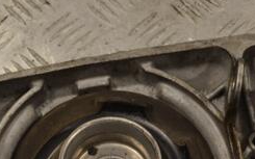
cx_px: 106
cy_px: 203
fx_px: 625
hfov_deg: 23.0
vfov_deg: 14.0
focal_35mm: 90
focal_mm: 24
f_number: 5.6
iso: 250
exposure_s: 1/125
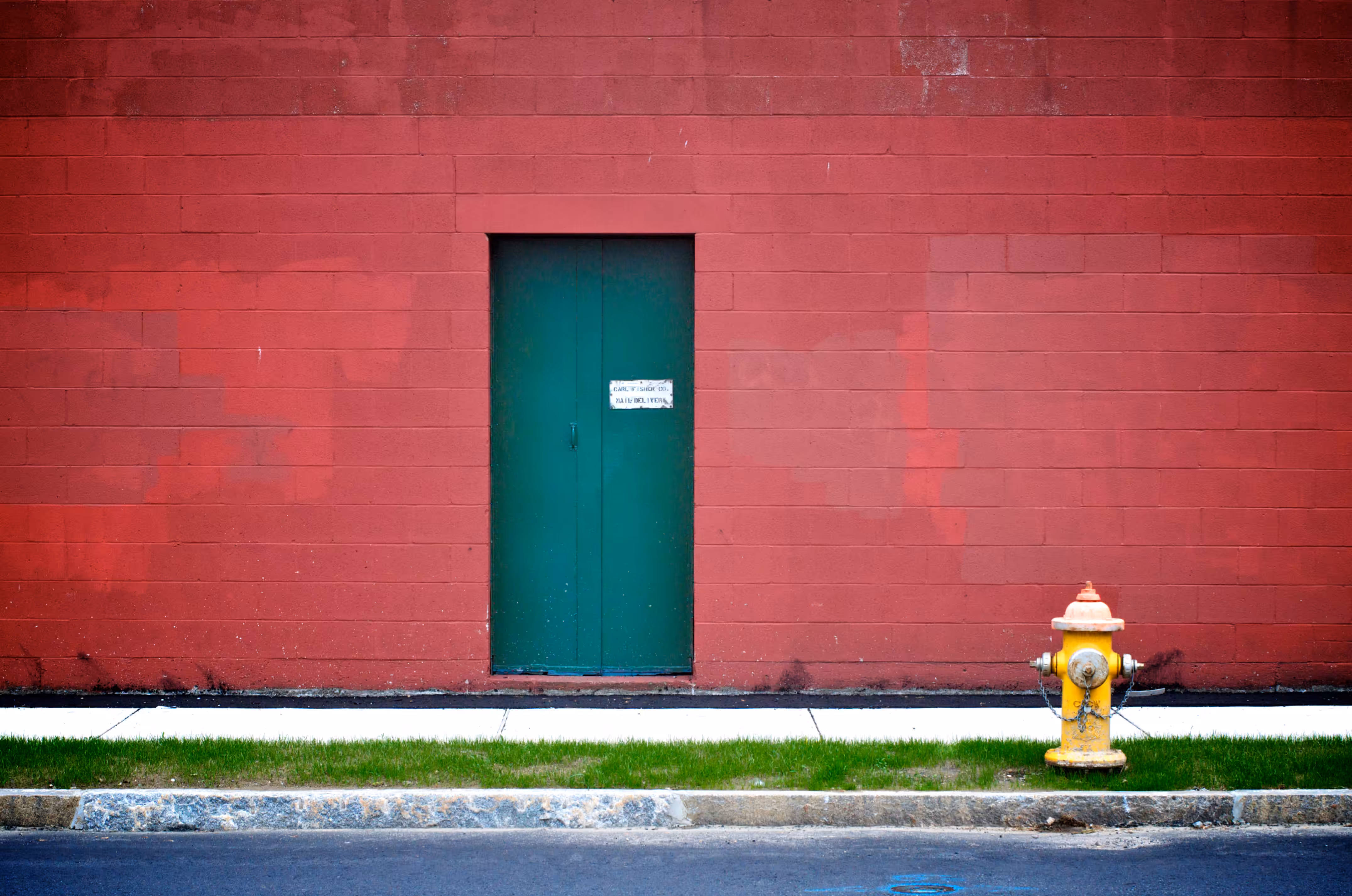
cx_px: 676
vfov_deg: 18.1
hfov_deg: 27.0
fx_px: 2811
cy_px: 448
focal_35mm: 75
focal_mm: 50
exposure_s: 1/80
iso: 500
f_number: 8
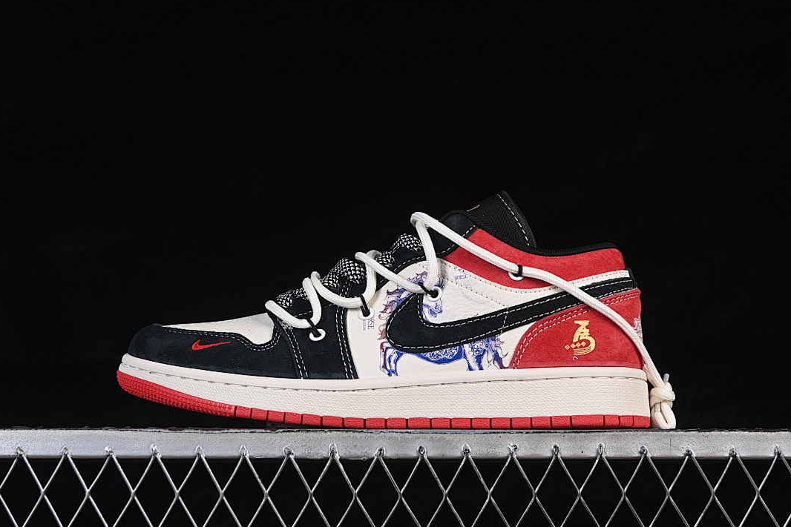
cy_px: 263
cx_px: 397
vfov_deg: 18.0
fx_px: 1670
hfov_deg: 26.6
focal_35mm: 76
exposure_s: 1/80
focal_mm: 50
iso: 160
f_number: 8
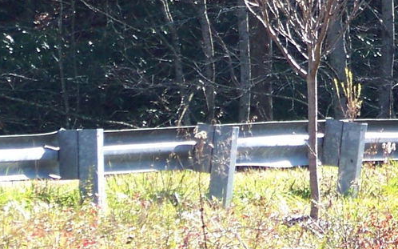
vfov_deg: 2.3
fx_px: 6073
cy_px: -168
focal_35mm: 560
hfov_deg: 3.7
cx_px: 565
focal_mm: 22.2
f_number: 3.2
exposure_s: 1/160
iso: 64
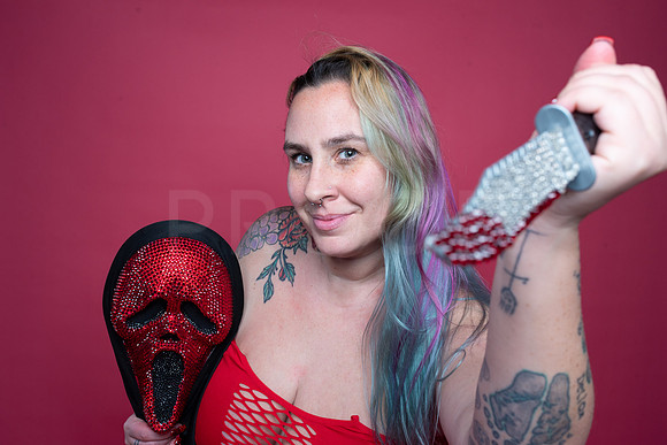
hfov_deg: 54.4
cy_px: 222
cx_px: 334
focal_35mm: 35
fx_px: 649
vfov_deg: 37.9
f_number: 11
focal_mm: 35
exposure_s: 1/160
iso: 250
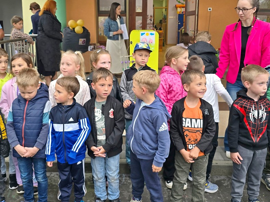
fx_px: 273
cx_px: 123
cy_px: 72
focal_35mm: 35
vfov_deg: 40.3
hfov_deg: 52.6
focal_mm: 6.3
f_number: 1.7
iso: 64
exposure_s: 1/180
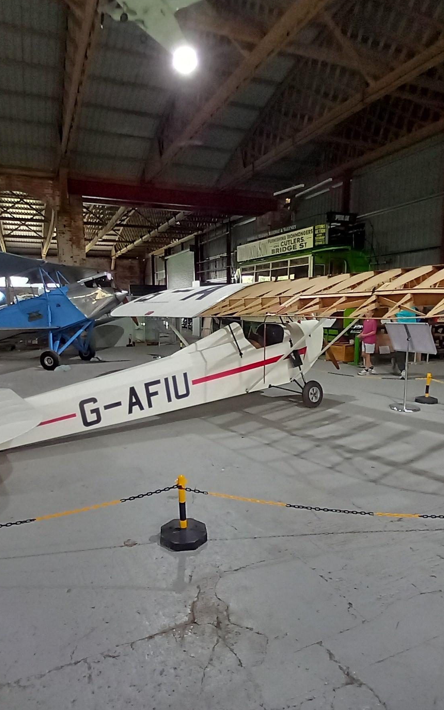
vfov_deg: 85.0
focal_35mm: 20
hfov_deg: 59.6
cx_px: 209
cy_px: 374
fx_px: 387
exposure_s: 1/33
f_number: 2.2
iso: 200
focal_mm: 1.13
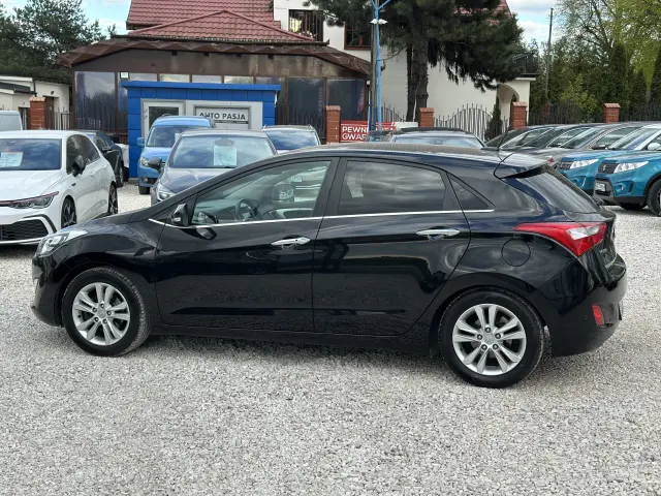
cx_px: 330
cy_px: 248
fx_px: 917
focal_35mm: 48
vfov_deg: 30.3
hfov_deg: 39.7
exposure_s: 1/953
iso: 80
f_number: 1.78
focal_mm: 6.86
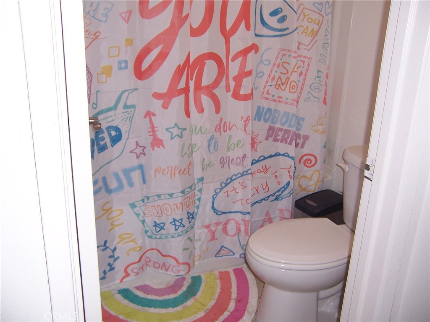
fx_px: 410
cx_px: 215
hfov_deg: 55.4
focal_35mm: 33
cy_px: 161
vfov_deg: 42.9
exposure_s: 1/60
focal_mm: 5.5
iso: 80
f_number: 2.8
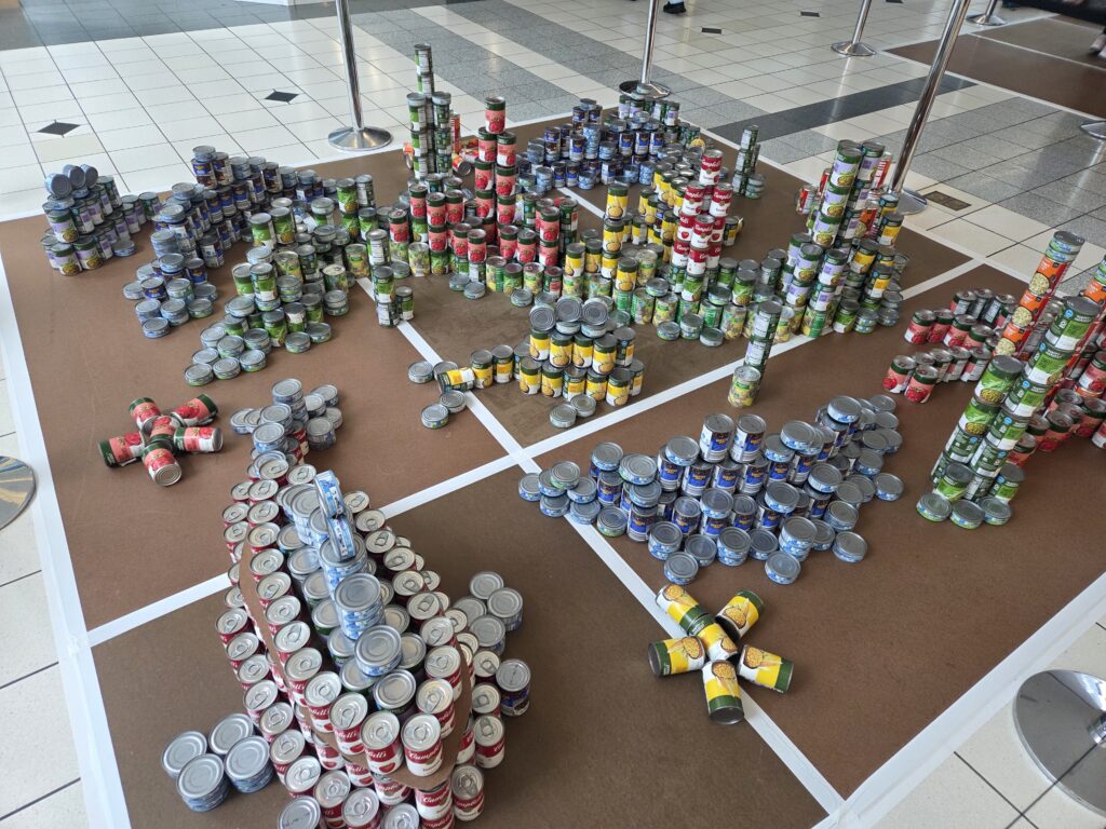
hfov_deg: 73.9
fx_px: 735
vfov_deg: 58.9
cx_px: 553
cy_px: 414
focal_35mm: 23
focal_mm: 5.4
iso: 160
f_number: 1.8
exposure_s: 1/180
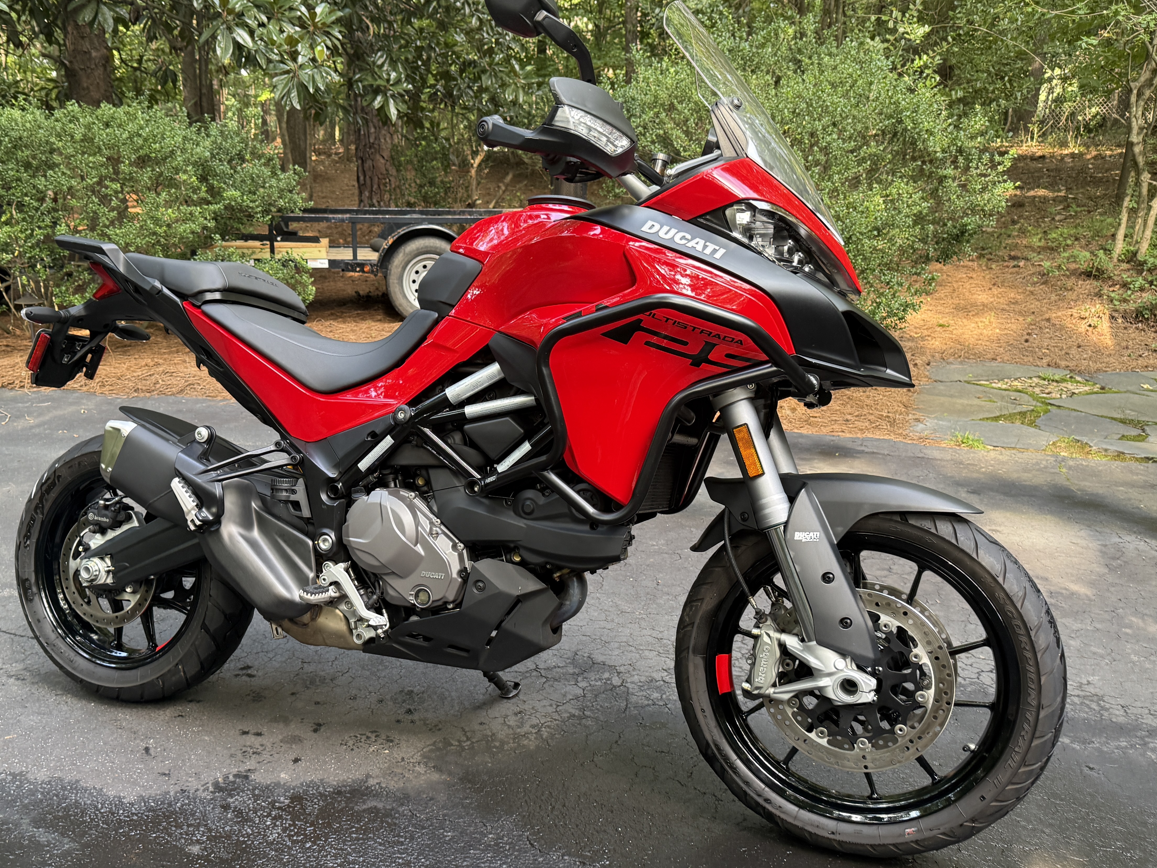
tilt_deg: -16.7
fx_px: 1036
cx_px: 492
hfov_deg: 58.1
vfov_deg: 45.1
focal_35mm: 31
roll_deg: -1.0
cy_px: 534
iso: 200
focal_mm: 6.76
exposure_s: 1/121
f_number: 1.78
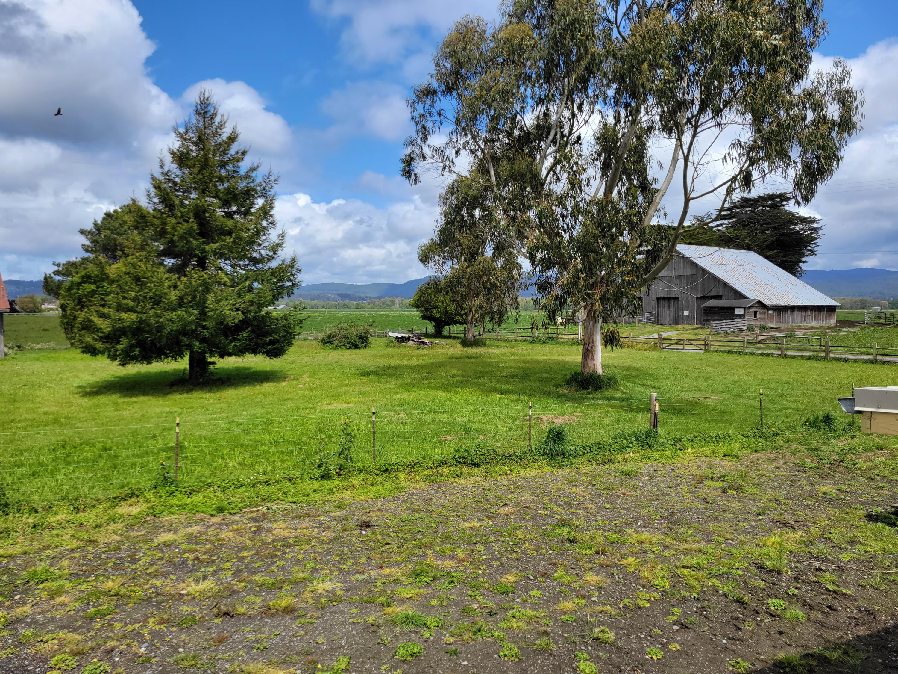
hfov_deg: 67.3
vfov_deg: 53.1
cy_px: 337
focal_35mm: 26
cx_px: 449
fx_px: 674
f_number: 1.8
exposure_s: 1/2708
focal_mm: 5.4
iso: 40
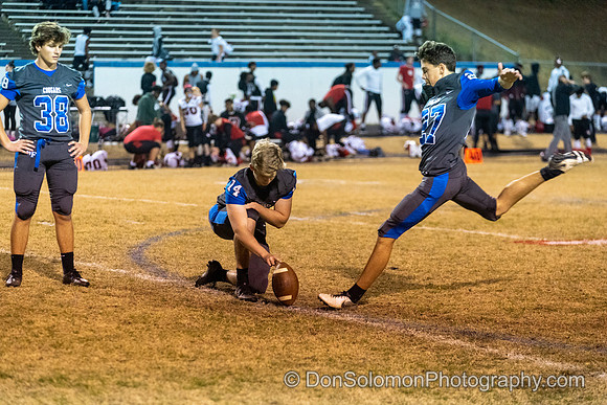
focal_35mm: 123
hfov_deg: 16.6
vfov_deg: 11.2
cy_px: 202
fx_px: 2074
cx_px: 304
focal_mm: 123
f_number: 3.2
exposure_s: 1/500
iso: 6400
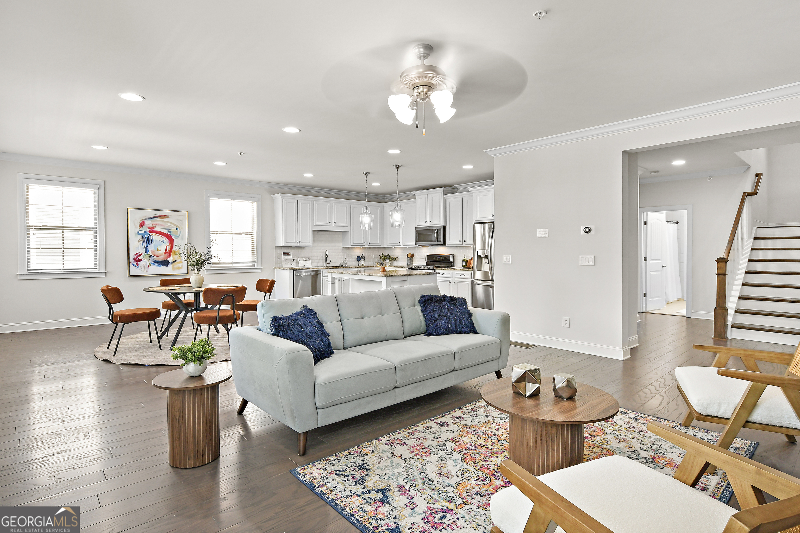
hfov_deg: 100.4
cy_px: 266
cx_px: 400
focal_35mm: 15
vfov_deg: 77.3
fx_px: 333
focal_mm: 10
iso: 320
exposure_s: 1/10
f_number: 7.1
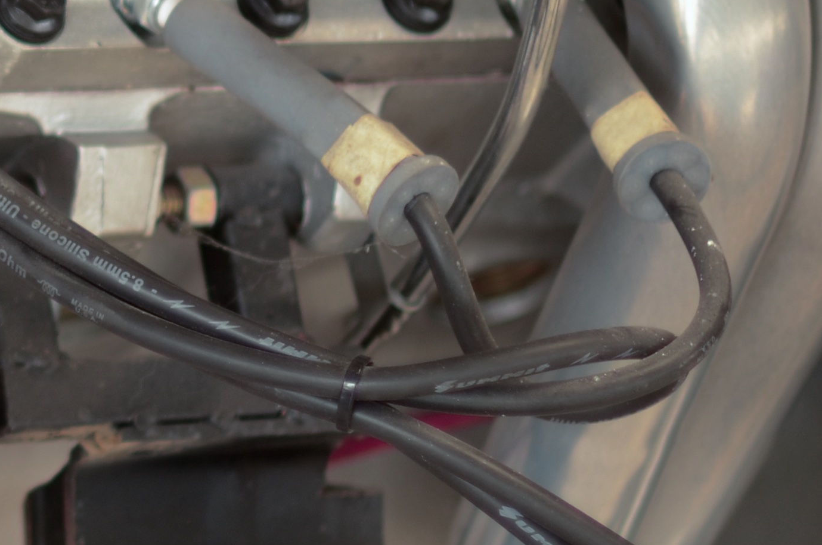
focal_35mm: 268
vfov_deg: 5.1
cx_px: -537
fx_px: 6106
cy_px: 36
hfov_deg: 7.5
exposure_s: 1/80
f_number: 1.4
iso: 160
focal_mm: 50
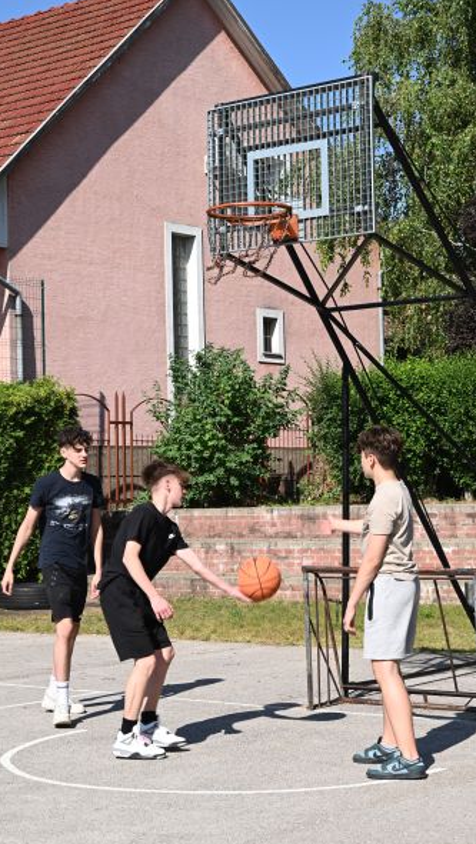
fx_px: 1501
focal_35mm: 67
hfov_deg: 18.0
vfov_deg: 31.4
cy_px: 426
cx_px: 214
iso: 100
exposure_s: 1/200
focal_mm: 63
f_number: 10
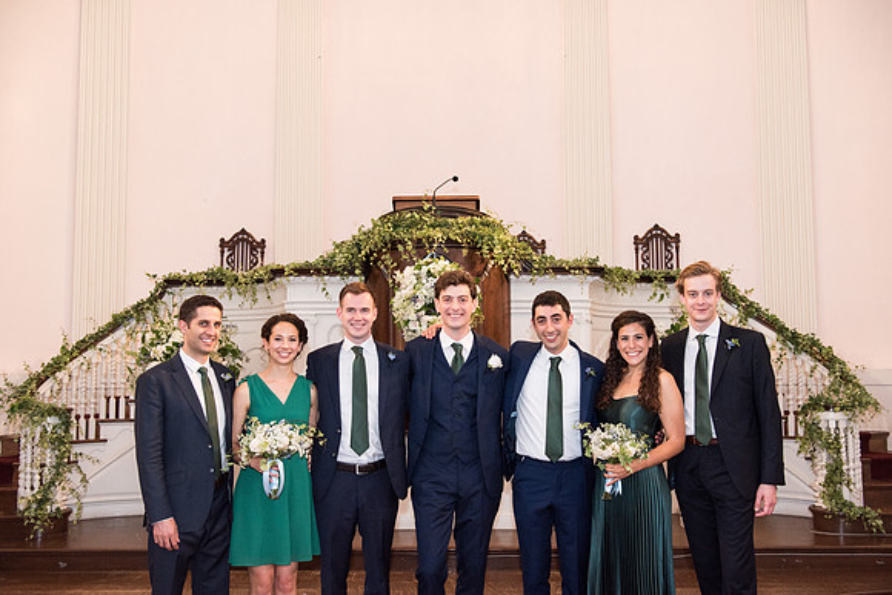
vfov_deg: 38.9
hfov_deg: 55.7
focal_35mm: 34
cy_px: 310
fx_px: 843
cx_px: 460
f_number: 5
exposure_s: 1/200
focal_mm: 32
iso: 1000
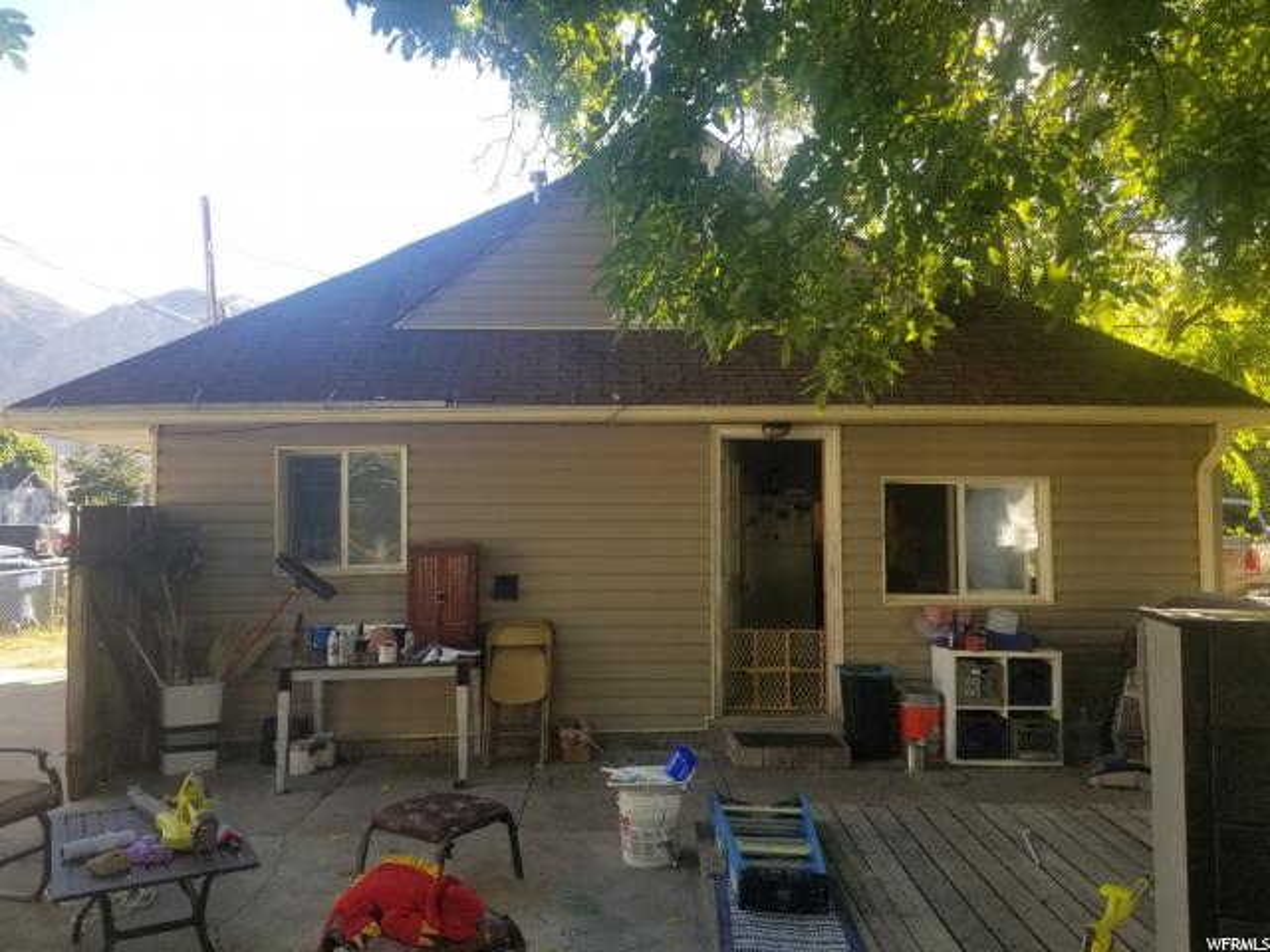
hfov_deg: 67.3
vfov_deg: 53.1
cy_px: 476
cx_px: 635
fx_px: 954
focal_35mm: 26
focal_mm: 4.25
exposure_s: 1/422
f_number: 1.7
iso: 50
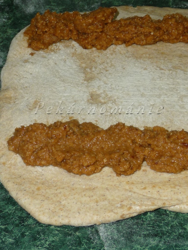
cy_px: 125
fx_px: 521
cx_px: 94
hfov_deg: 20.4
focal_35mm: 72
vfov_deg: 27.0
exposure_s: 1/30
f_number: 4
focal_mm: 7.1
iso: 100
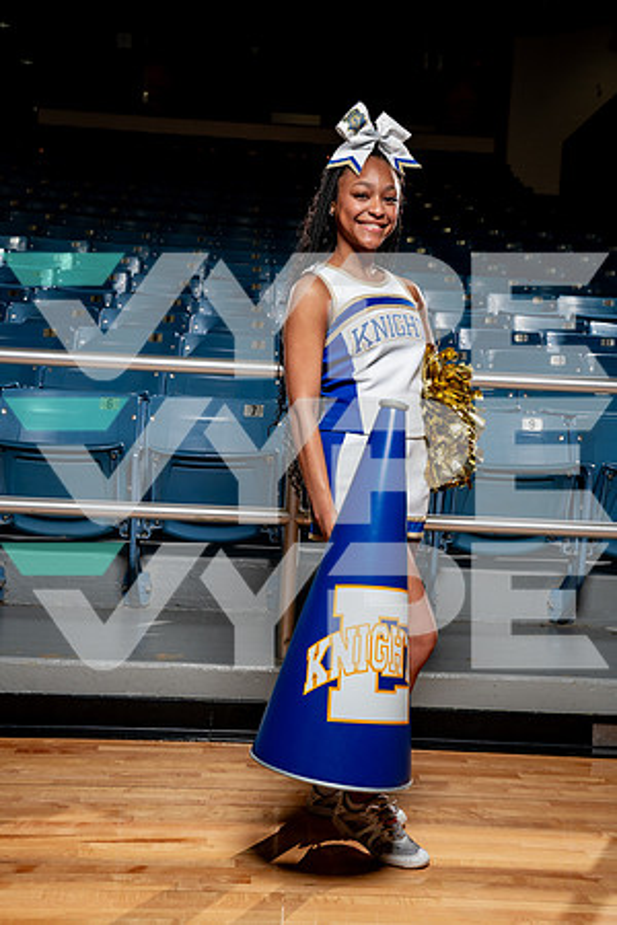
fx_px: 1131
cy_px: 462
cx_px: 308
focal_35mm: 44
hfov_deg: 30.5
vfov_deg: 44.5
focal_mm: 44
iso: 200
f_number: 5.6
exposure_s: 1/250
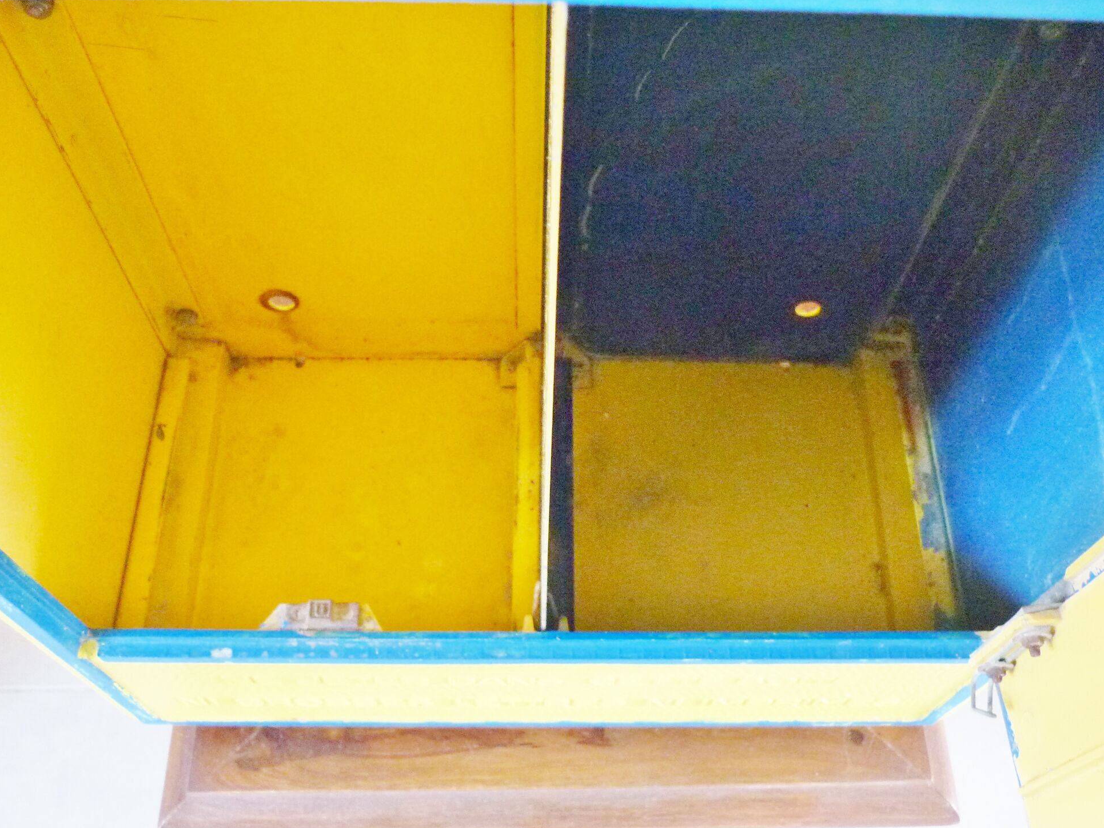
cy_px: 412
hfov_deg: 52.6
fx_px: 1116
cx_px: 565
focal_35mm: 35
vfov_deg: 40.7
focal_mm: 5.5
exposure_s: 1/8
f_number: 2.8
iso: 400
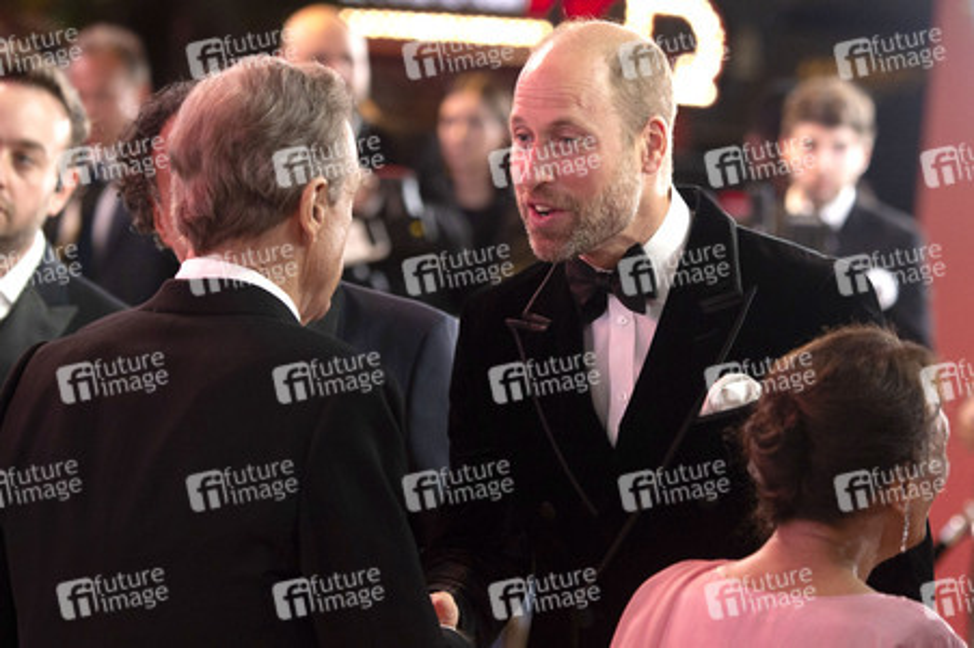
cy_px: 308
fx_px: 7157
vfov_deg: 5.2
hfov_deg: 7.8
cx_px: 561
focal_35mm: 265
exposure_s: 1/250
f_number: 5.3
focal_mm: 185
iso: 1600
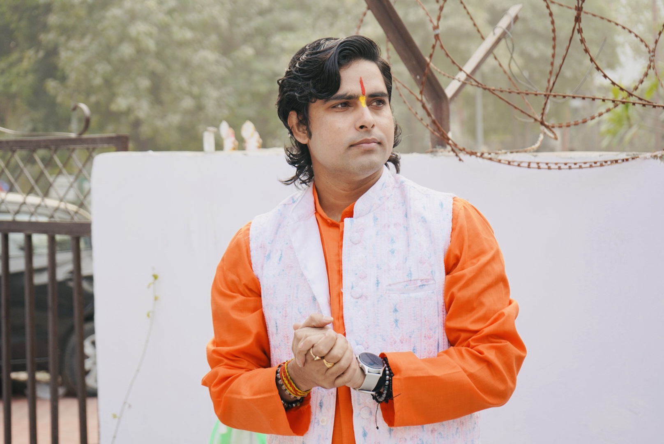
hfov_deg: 28.8
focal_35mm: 70
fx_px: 1292
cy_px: 222
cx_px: 332
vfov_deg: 19.5
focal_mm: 70
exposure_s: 1/160
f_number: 5.6
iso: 400
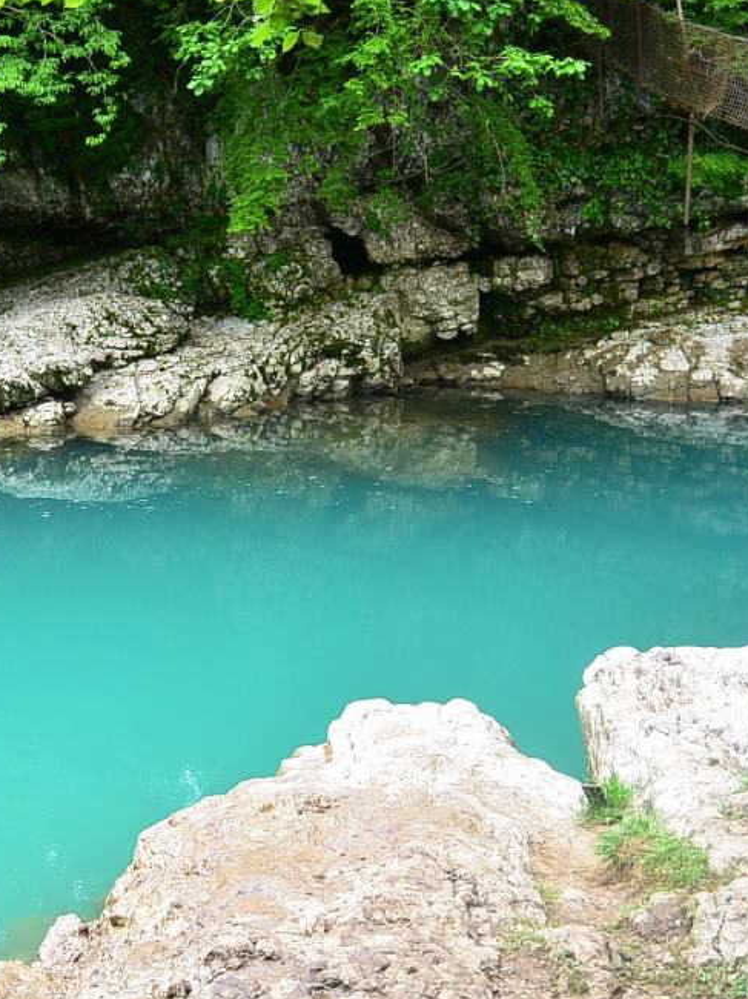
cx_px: 275
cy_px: 485
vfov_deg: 43.0
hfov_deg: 32.7
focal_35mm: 44
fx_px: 1269
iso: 200
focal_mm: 11
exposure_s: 1/160
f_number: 3.5
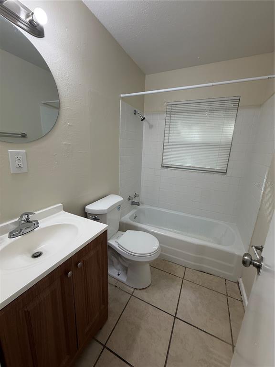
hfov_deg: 85.7
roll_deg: -1.3
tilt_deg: -12.8
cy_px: 184
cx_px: 138
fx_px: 148
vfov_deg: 102.1
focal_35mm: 14
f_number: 2.2
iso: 160
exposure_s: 1/120
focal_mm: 2.22
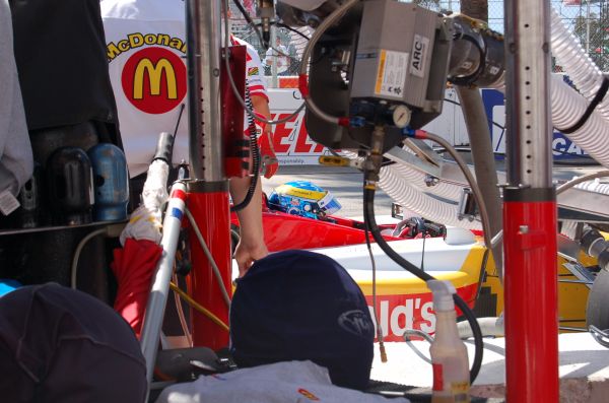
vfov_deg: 16.5
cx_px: 304
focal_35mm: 82
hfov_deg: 24.7
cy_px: 202
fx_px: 1392
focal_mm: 55
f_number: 8
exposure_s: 1/250
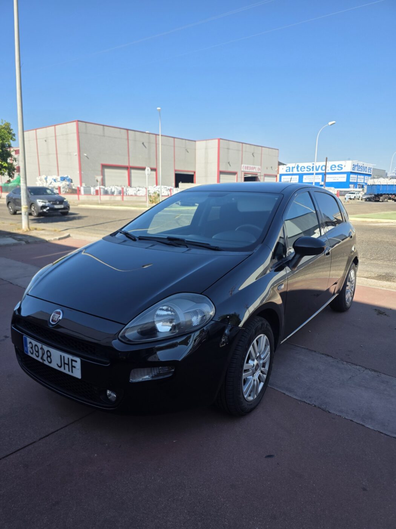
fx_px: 351
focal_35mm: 23
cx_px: 198
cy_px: 264
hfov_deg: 58.9
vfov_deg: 73.9
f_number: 1.7
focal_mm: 6.3
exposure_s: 1/3300
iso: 80
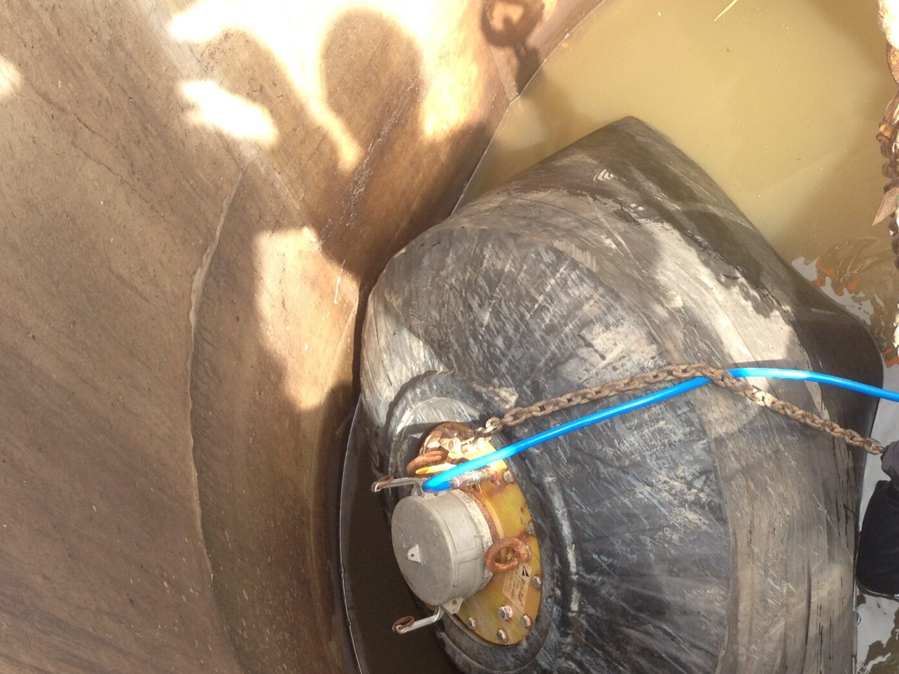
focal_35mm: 64
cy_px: 526
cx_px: 792
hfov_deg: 29.2
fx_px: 1662
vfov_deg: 22.7
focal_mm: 4.28
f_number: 2.4
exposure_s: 1/196
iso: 50
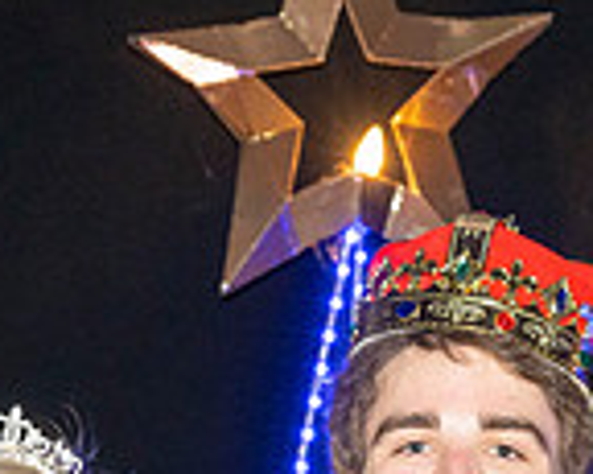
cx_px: 370
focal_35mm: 172
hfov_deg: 11.2
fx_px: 3017
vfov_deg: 8.6
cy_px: 911
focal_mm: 39
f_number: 5.6
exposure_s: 1/100
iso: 1000
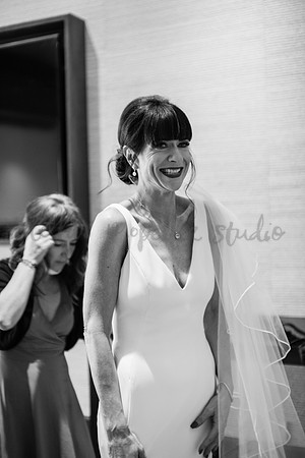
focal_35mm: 50
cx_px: 152
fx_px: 635
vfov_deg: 39.6
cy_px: 229
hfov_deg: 27.0
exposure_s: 1/100
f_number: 2.2
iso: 1000
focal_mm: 50
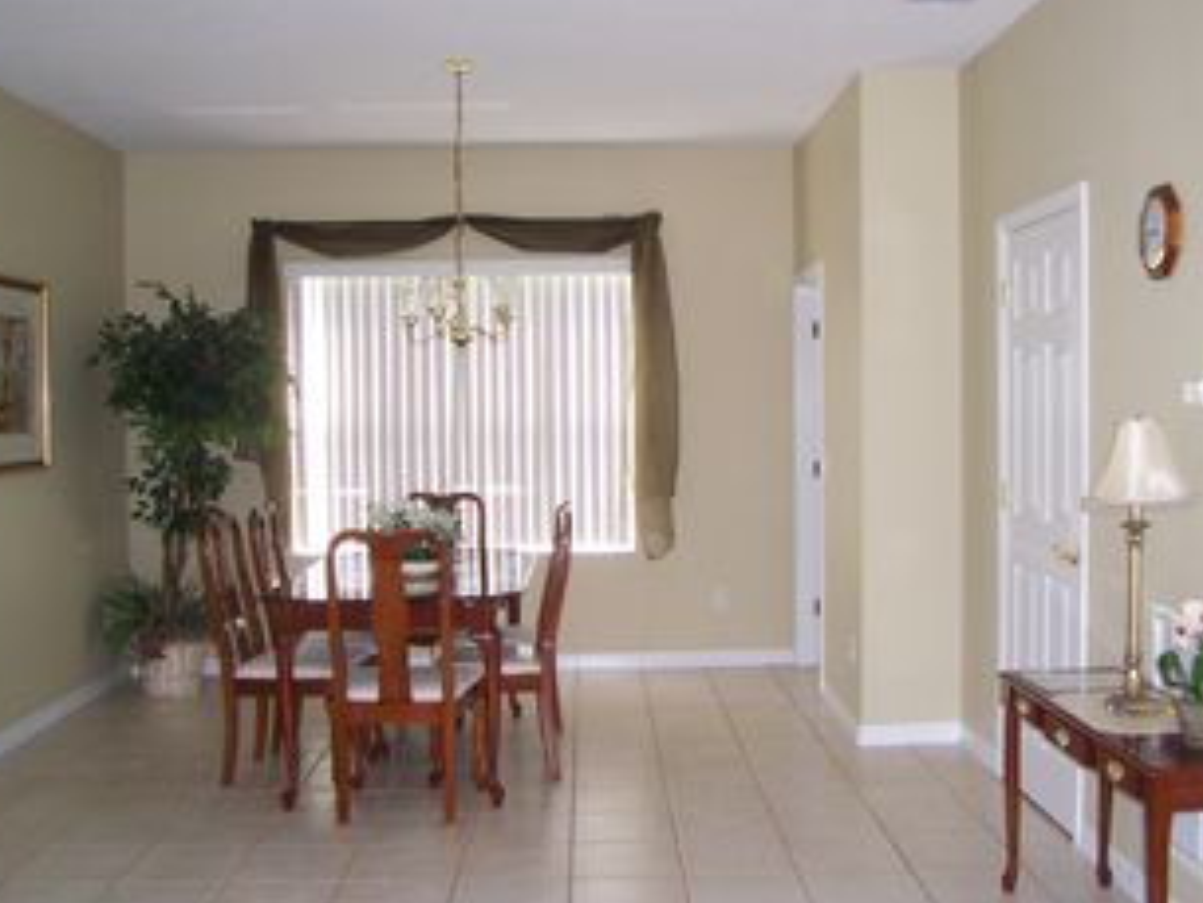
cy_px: 442
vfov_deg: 35.2
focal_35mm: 41
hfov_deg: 45.7
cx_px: 667
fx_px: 1425
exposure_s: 1/60
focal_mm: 5.6
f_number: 2.7
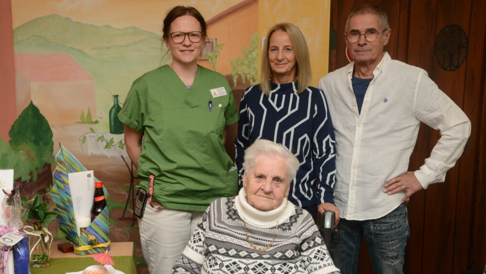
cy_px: 175
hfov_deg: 50.2
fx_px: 515
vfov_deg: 29.6
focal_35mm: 40
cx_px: 199
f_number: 8
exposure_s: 1/60
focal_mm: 32
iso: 1000
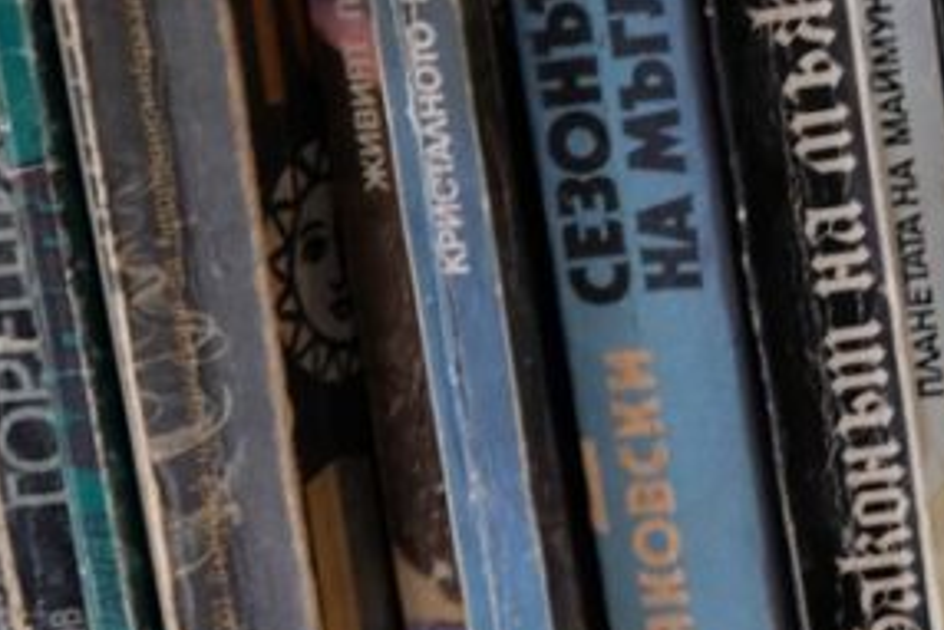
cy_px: 495
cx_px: 1086
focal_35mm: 107
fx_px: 2807
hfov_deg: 18.3
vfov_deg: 12.8
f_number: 4.7
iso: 3200
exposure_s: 1/12
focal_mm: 29.5
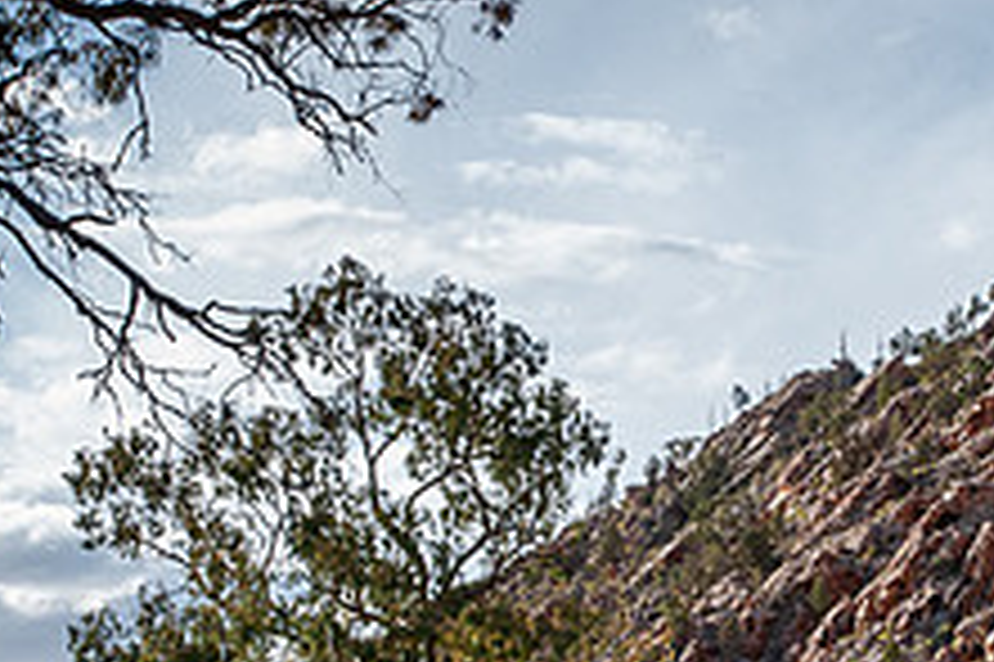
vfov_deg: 10.1
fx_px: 3697
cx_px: 841
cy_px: 669
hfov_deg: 15.2
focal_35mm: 134
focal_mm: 34
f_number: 14
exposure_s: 1/125
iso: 320
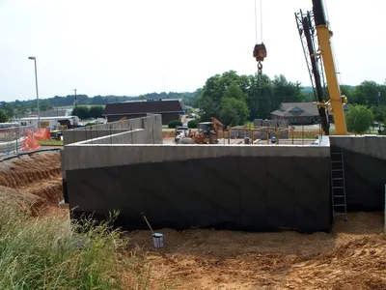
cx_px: 193
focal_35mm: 36
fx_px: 401
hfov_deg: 51.4
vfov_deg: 39.7
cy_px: 145
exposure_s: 1/400
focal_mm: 7.54
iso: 64
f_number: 5
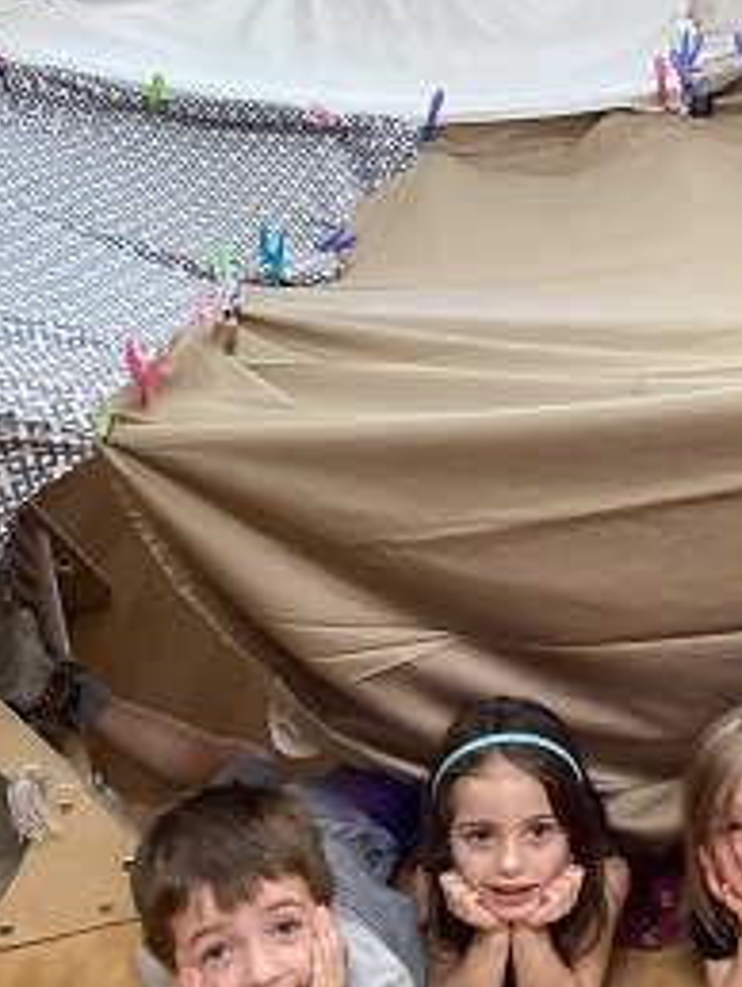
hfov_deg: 23.0
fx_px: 1712
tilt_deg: -25.8
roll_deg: -0.4
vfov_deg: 32.1
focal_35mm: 60
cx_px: 822
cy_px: 553
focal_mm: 3.3
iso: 320
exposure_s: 1/60
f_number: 2.4
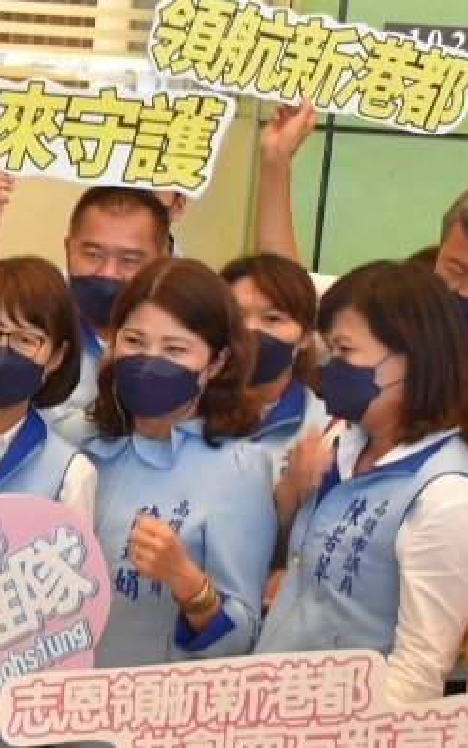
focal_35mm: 106
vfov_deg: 19.6
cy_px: 447
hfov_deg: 11.5
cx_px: -351
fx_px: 2169
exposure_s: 1/60
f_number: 4
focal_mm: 27
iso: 1250
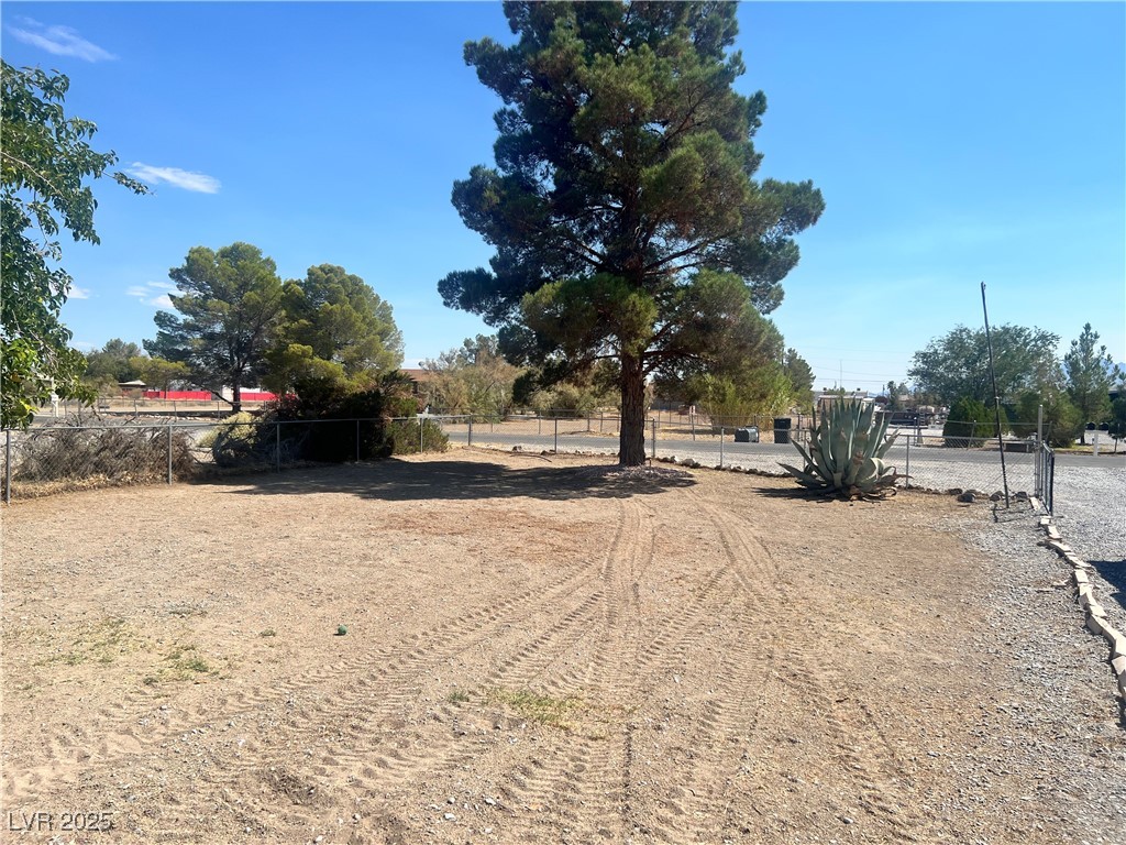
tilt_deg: -2.3
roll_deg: -1.4
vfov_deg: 53.1
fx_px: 846
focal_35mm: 26
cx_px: 563
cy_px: 422
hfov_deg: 67.3
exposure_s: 1/5076
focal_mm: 5.7
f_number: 1.5
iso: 50
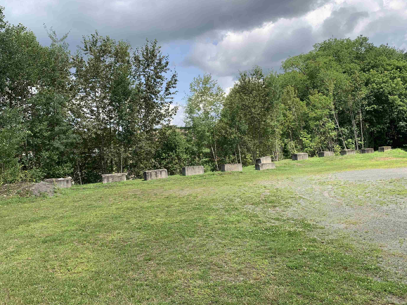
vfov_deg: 48.2
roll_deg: +4.3
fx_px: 341
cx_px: 218
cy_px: 144
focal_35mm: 29
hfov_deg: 61.6
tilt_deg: +2.2
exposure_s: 1/1332
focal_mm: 4.25
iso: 25
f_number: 1.8
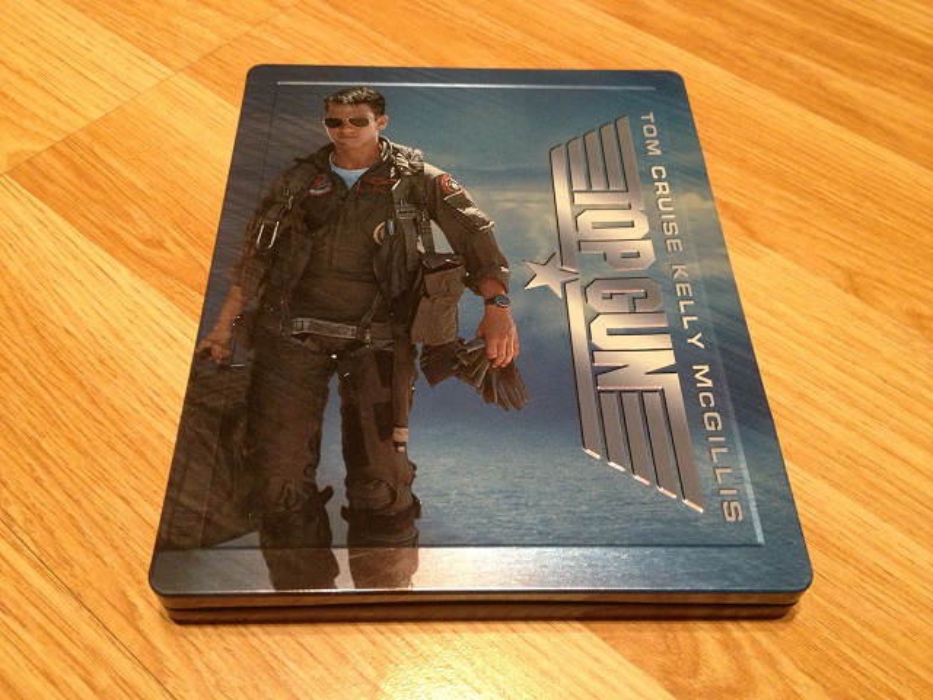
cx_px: 466
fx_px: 943
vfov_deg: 40.7
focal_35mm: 35
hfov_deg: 52.6
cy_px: 350
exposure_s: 1/20
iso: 320
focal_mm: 4.28
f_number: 2.4
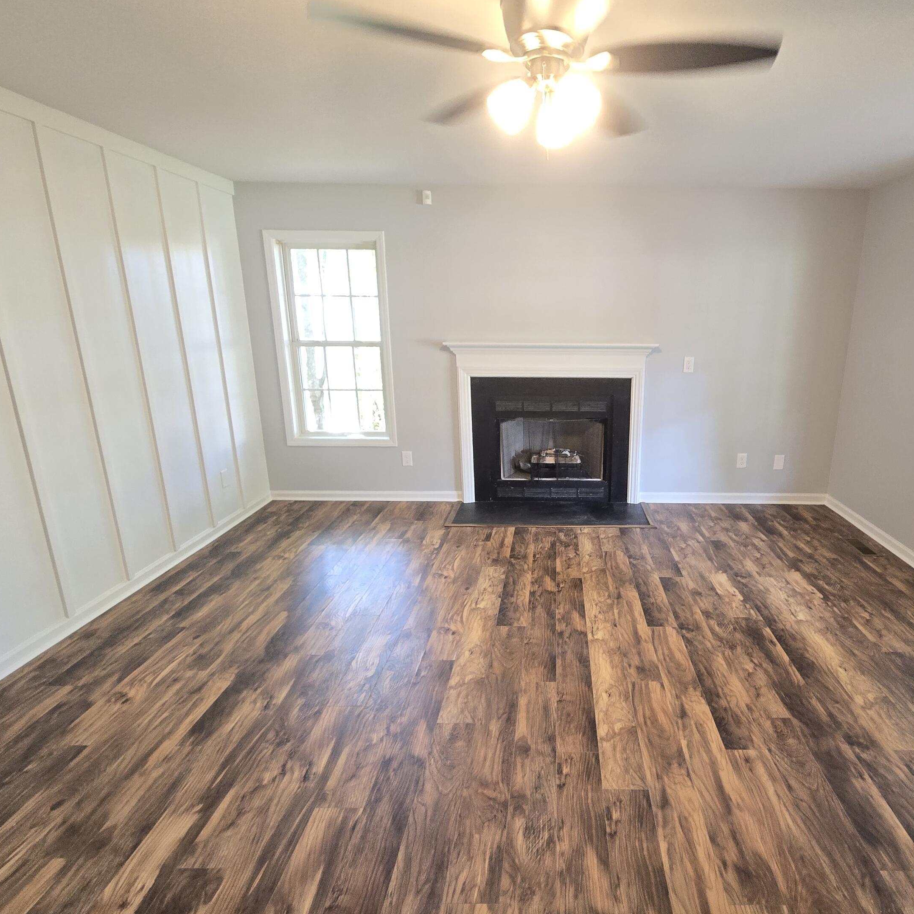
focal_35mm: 16
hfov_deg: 86.1
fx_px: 478
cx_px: 557
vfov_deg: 87.4
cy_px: 441
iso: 320
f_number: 2.2
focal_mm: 2.2
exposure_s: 1/60
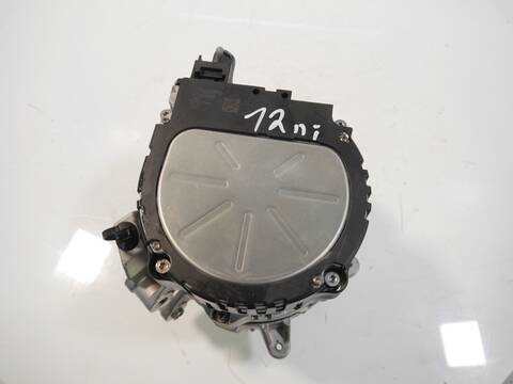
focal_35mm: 28
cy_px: 192
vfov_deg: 49.7
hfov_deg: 63.4
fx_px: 415
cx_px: 256
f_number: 3.5
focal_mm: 14
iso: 400
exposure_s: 1/60
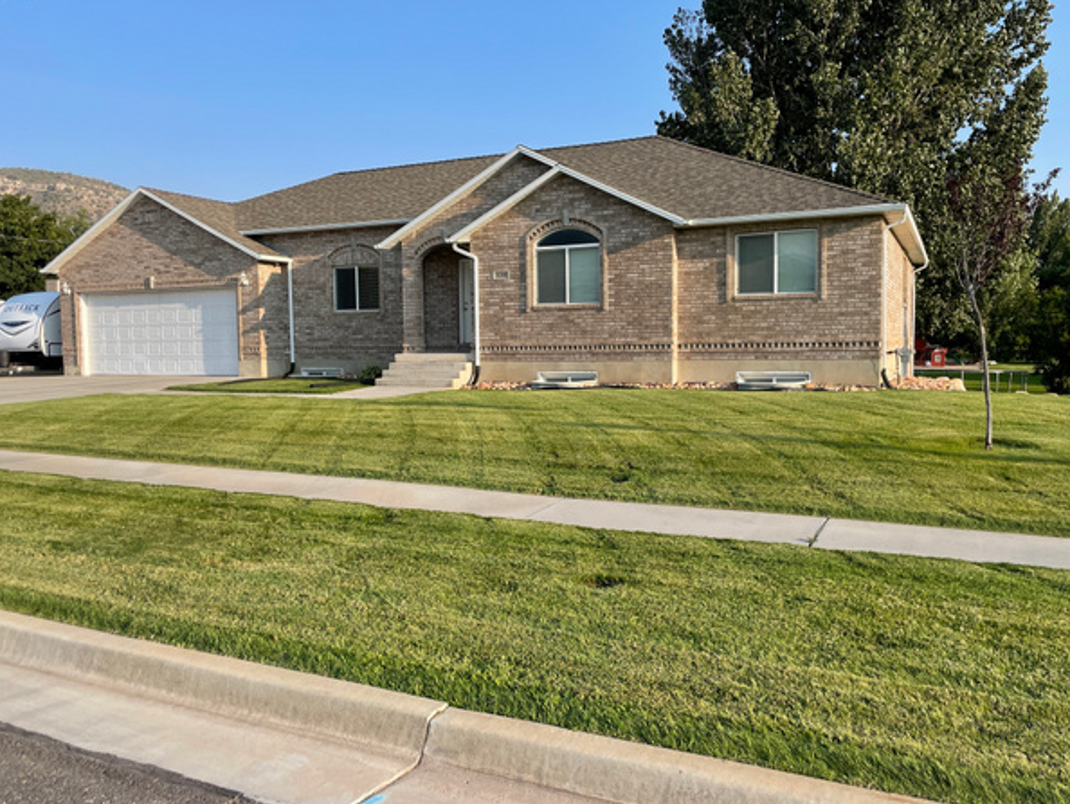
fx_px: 866
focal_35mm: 28
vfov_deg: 49.8
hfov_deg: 63.4
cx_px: 528
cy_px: 397
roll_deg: +0.8
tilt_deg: -3.4
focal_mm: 4.2
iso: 32
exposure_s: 1/1642
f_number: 1.6
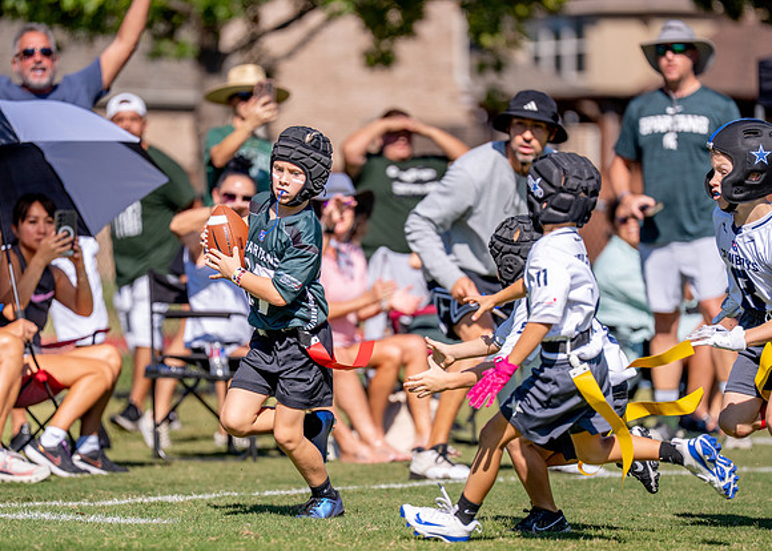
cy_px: 327
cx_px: 352
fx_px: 5684
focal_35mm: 259
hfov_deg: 7.8
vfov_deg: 5.5
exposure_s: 1/5000
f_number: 2.8
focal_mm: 200
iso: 250
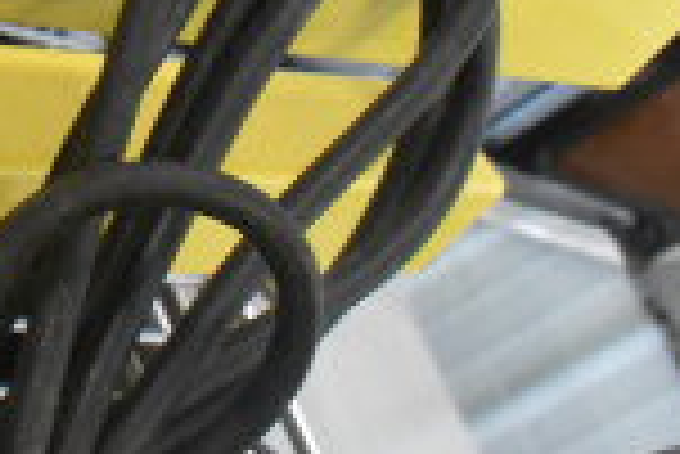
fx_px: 2288
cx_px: -554
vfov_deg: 10.8
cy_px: -281
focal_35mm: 121
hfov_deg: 14.7
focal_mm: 20
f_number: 8
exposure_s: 1/250
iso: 6400
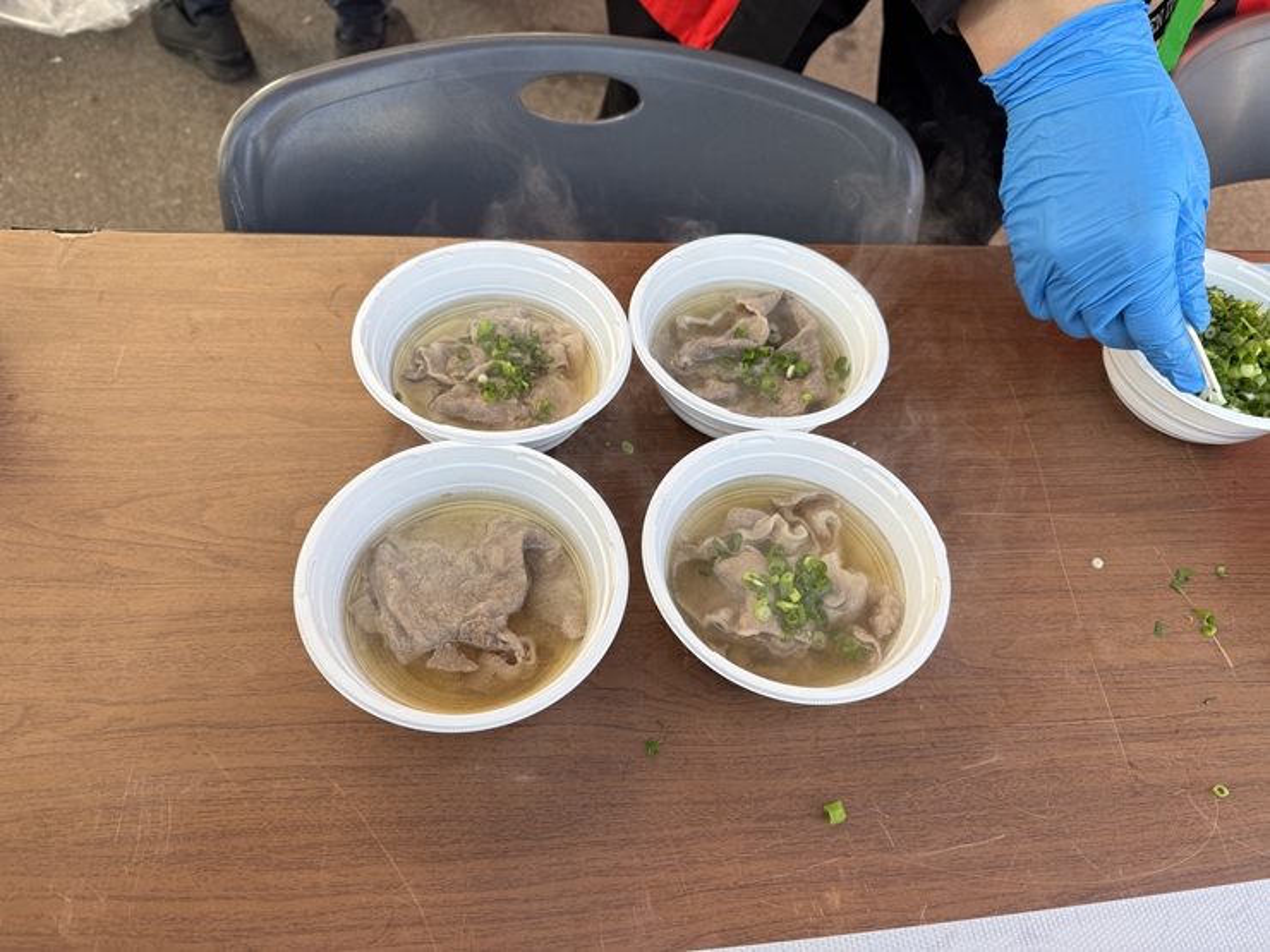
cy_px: 476
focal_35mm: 24
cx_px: 635
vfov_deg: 56.8
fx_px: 881
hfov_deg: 71.6
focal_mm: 6.76
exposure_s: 1/350
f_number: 1.78
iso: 80
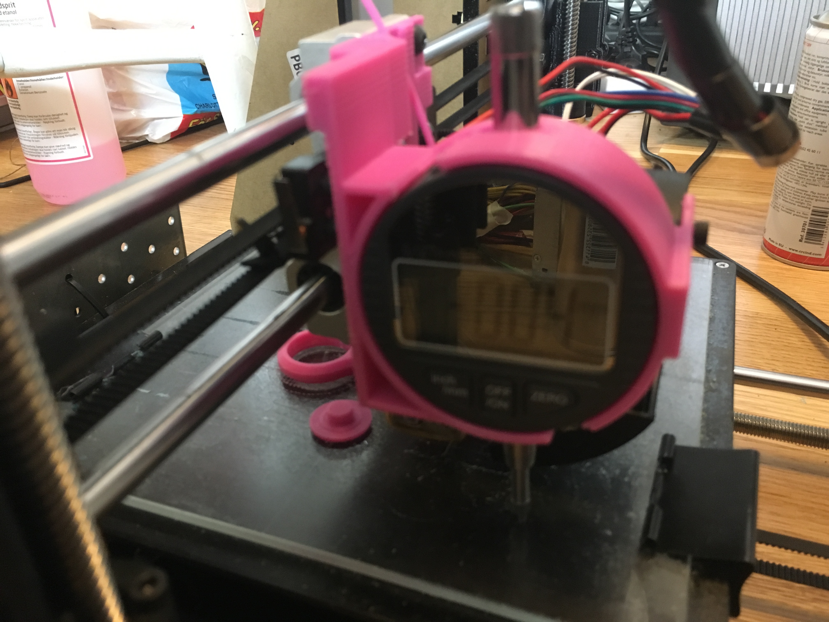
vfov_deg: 48.2
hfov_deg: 61.7
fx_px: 695
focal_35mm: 29
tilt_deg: -29.4
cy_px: 311
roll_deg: +2.6
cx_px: 414
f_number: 2.2
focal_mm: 4.15
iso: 400
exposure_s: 1/17
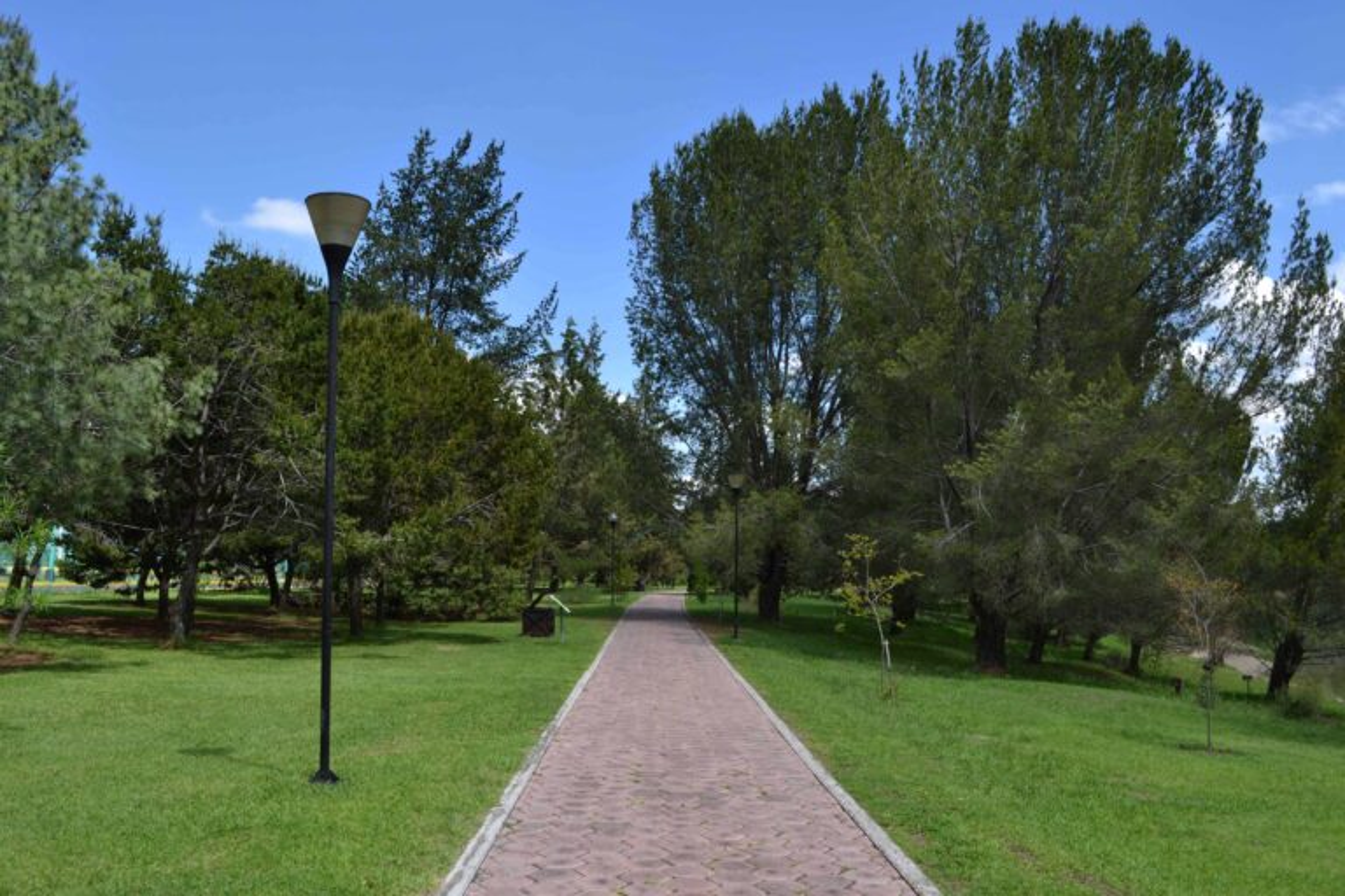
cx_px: 672
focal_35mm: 30
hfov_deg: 61.9
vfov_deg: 43.6
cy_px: 448
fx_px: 1121
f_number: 8
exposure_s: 1/200
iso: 125
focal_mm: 20
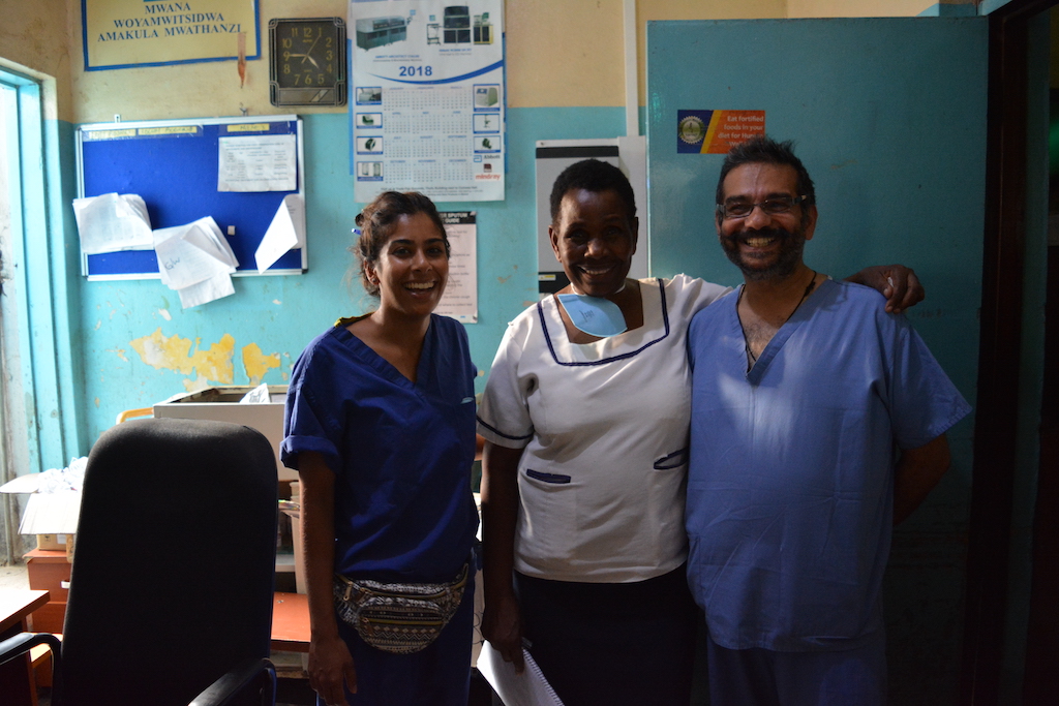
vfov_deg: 47.9
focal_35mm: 27
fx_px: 794
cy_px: 353
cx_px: 530
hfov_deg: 67.4
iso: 1800
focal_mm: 18
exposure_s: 1/30
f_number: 3.5
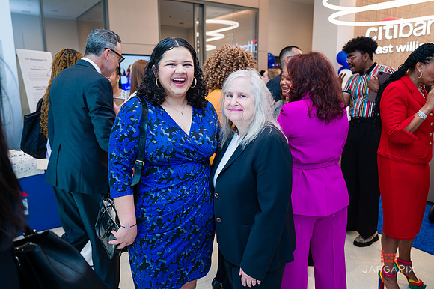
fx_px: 337
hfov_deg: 65.5
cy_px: 144
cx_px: 217
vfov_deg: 46.3
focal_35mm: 28
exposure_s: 1/200
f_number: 3.2
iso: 320
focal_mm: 28
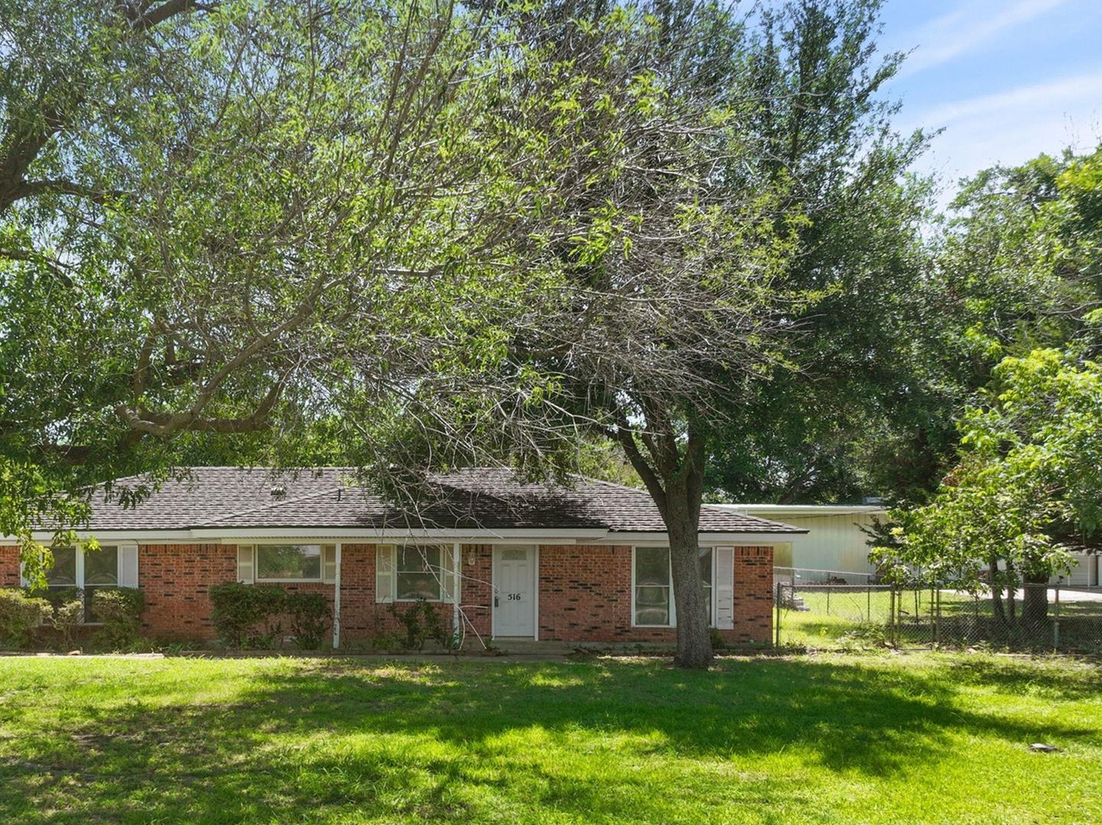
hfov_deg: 52.8
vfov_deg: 41.2
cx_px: 354
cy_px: 558
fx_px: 1082
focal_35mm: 34
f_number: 2.8
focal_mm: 12.29
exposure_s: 1/1000
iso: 120
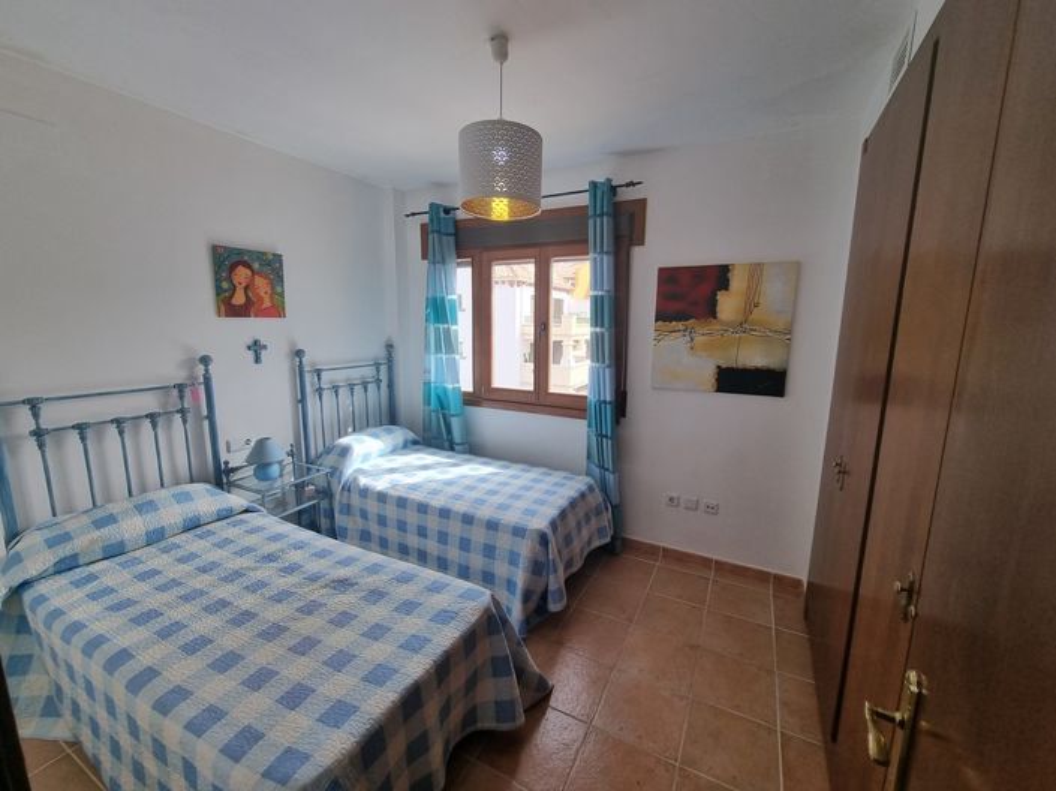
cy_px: 396
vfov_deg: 89.9
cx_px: 528
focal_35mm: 13
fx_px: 396
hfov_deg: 106.2
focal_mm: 2.2
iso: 50
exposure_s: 1/219
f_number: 2.2
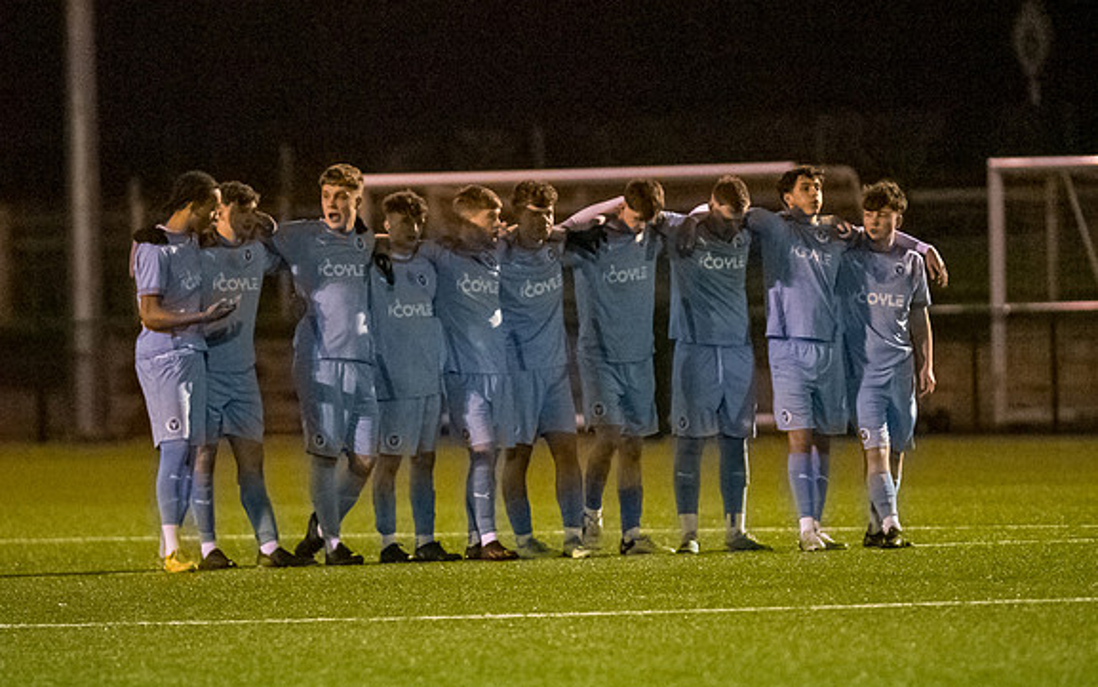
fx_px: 12422
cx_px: 548
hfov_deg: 5.1
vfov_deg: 3.2
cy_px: 351
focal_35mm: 415
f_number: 2.8
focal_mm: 270
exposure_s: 1/1000
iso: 8000
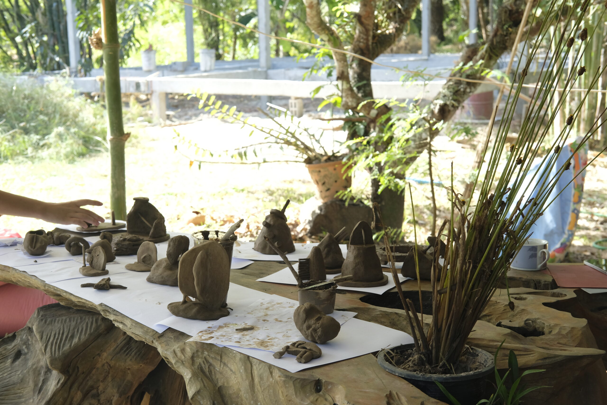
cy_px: 202
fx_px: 894
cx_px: 304
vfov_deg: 25.5
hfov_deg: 37.5
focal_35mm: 53
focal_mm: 35
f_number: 6.4
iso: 640
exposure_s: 1/125
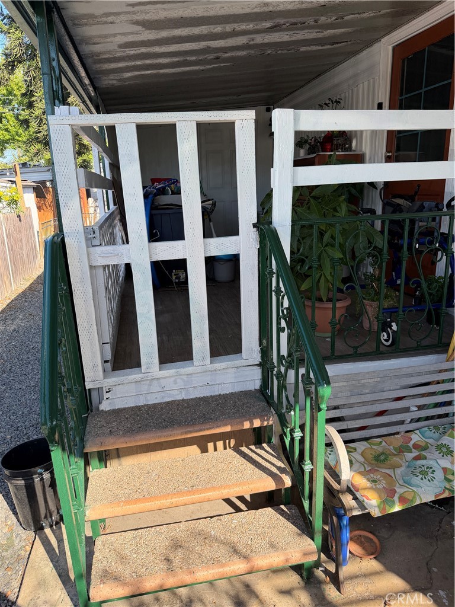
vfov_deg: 71.6
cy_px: 304
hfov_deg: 56.8
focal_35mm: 24
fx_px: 421
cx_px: 228
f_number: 1.78
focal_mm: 6.76
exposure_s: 1/1091
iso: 80
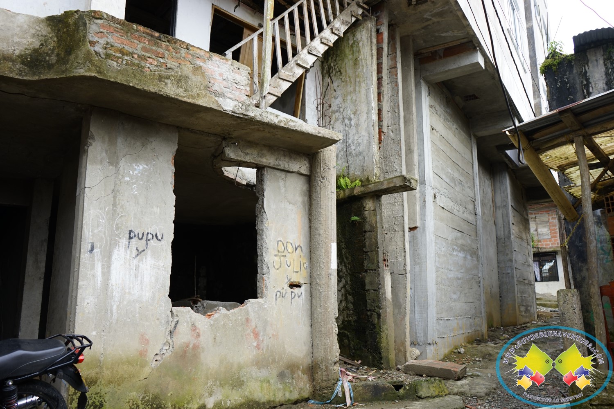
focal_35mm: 28
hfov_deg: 65.5
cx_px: 307
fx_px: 478
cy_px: 204
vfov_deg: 46.4
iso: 250
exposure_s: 1/80
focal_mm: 28
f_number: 5
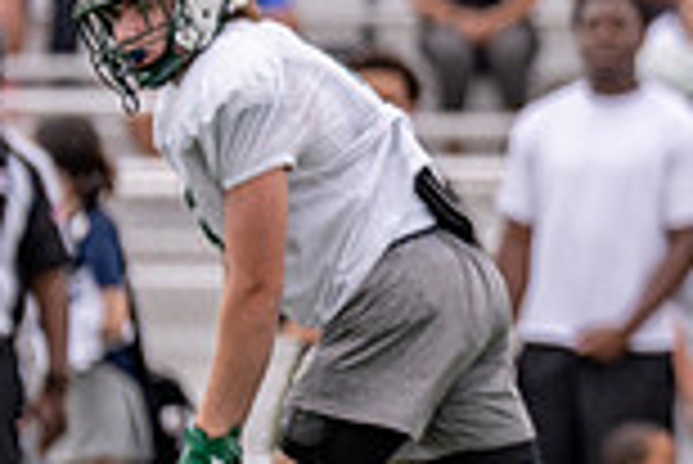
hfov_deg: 2.0
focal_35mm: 1042
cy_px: 168
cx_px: 1138
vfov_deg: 1.3
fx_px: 20077
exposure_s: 1/3200
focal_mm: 200
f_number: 2.8
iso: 320
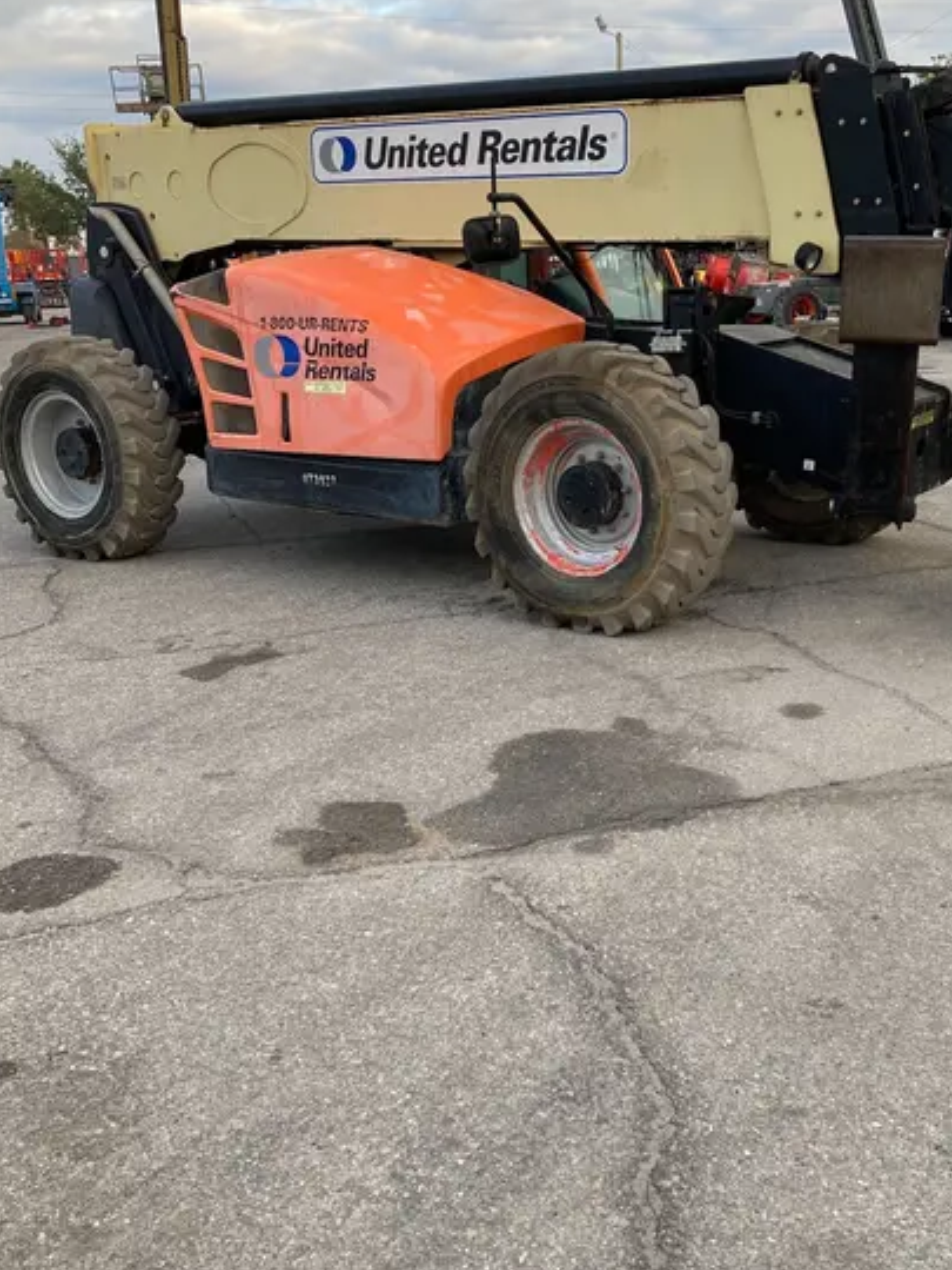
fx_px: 1393
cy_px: 660
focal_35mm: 38
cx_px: 592
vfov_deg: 49.0
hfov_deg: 37.5
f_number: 1.8
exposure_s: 1/169
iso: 20
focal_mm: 3.99
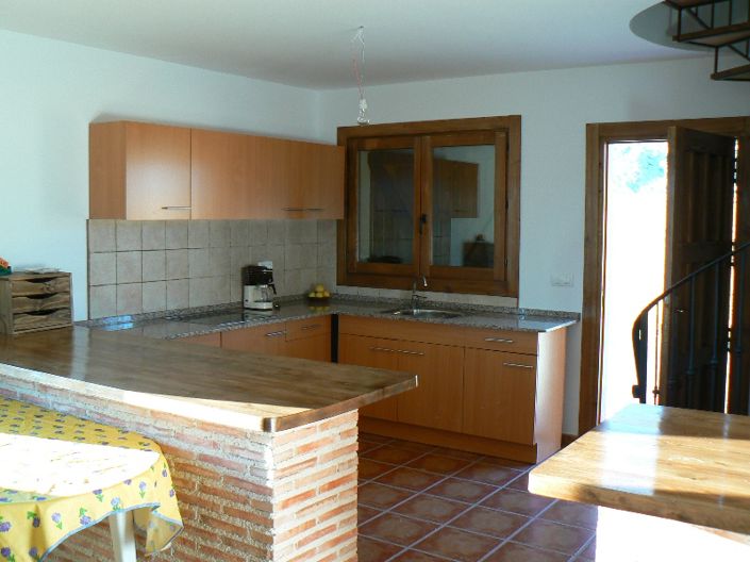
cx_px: 375
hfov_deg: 51.4
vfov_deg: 39.6
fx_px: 780
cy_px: 281
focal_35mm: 36
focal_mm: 6
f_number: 2.8
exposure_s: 1/30
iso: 100
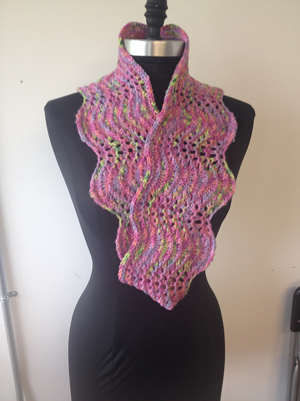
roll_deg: +2.4
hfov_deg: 40.7
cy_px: 200
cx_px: 150
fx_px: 404
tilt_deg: -18.6
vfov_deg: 52.6
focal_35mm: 35
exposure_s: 1/20
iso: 50
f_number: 2.4
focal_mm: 4.28
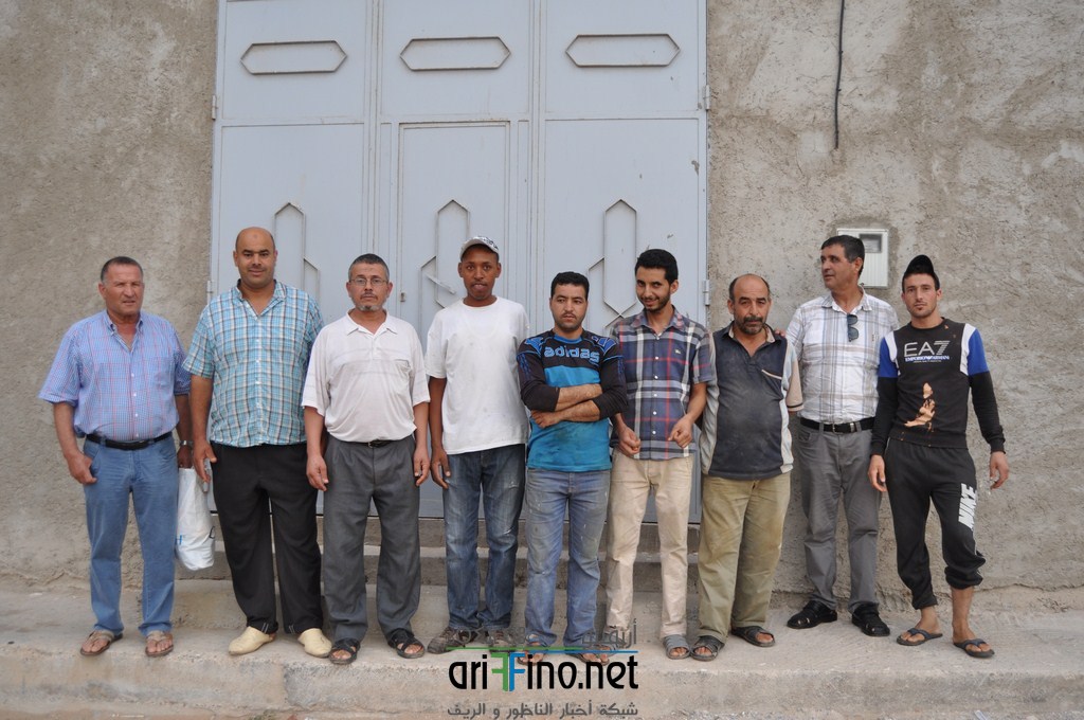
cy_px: 360
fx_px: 992
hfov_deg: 57.3
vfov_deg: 39.9
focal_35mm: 33
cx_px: 542
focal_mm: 22
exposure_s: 1/80
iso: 400
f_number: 4.5
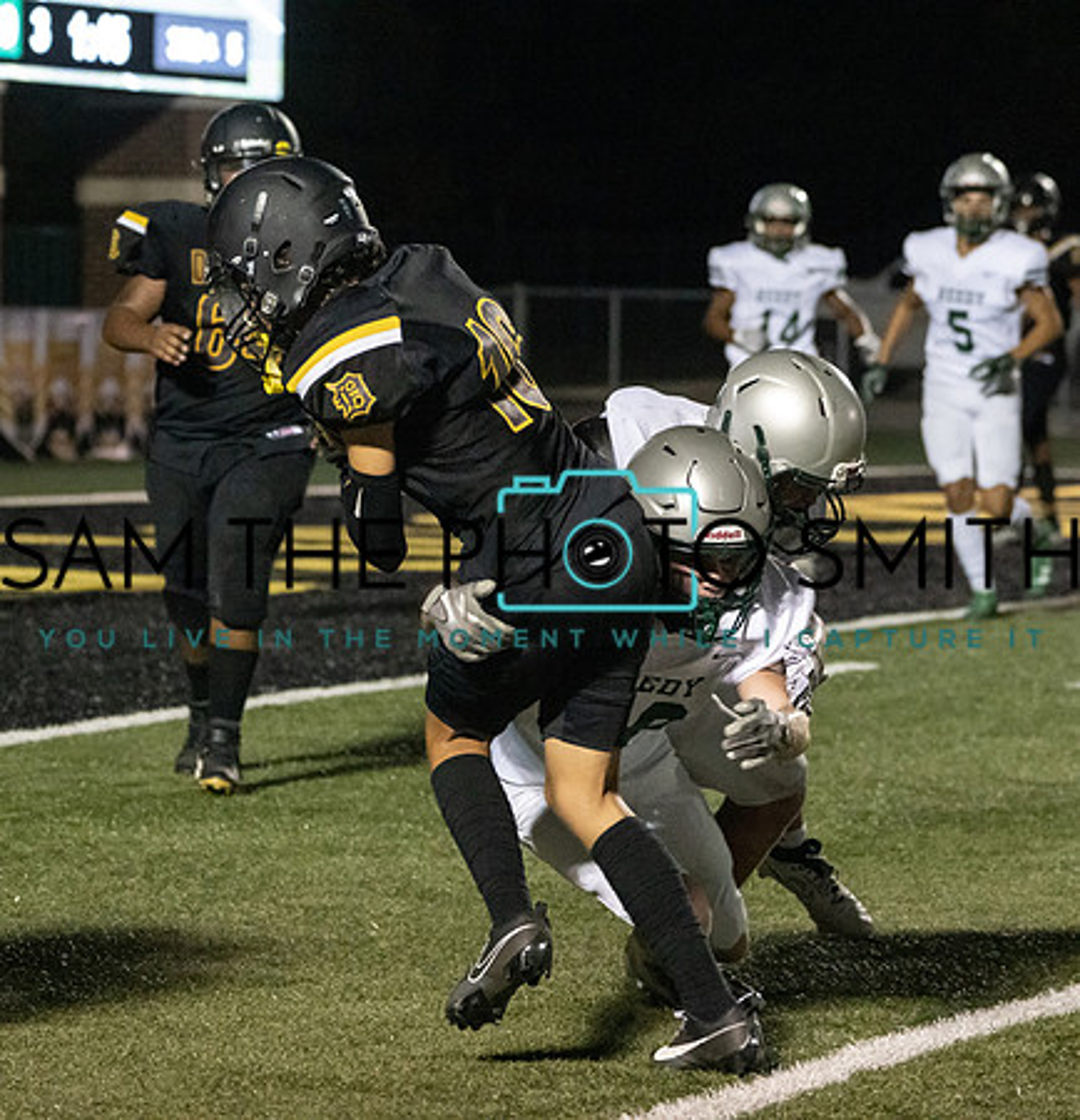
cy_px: 560
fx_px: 6911
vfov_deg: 9.3
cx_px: 557
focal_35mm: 192
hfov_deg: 8.9
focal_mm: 148
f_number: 5.6
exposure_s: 1/1000
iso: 16000
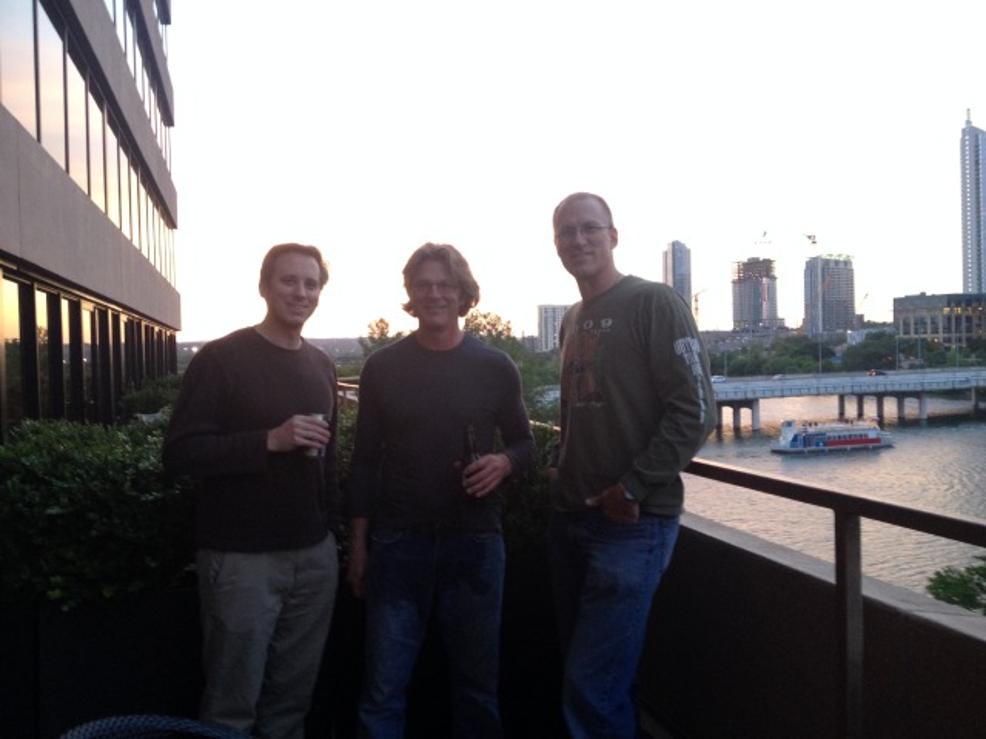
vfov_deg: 40.7
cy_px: 370
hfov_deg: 52.6
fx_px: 997
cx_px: 493
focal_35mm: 35
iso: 125
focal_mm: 4.28
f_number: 2.4
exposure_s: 1/20
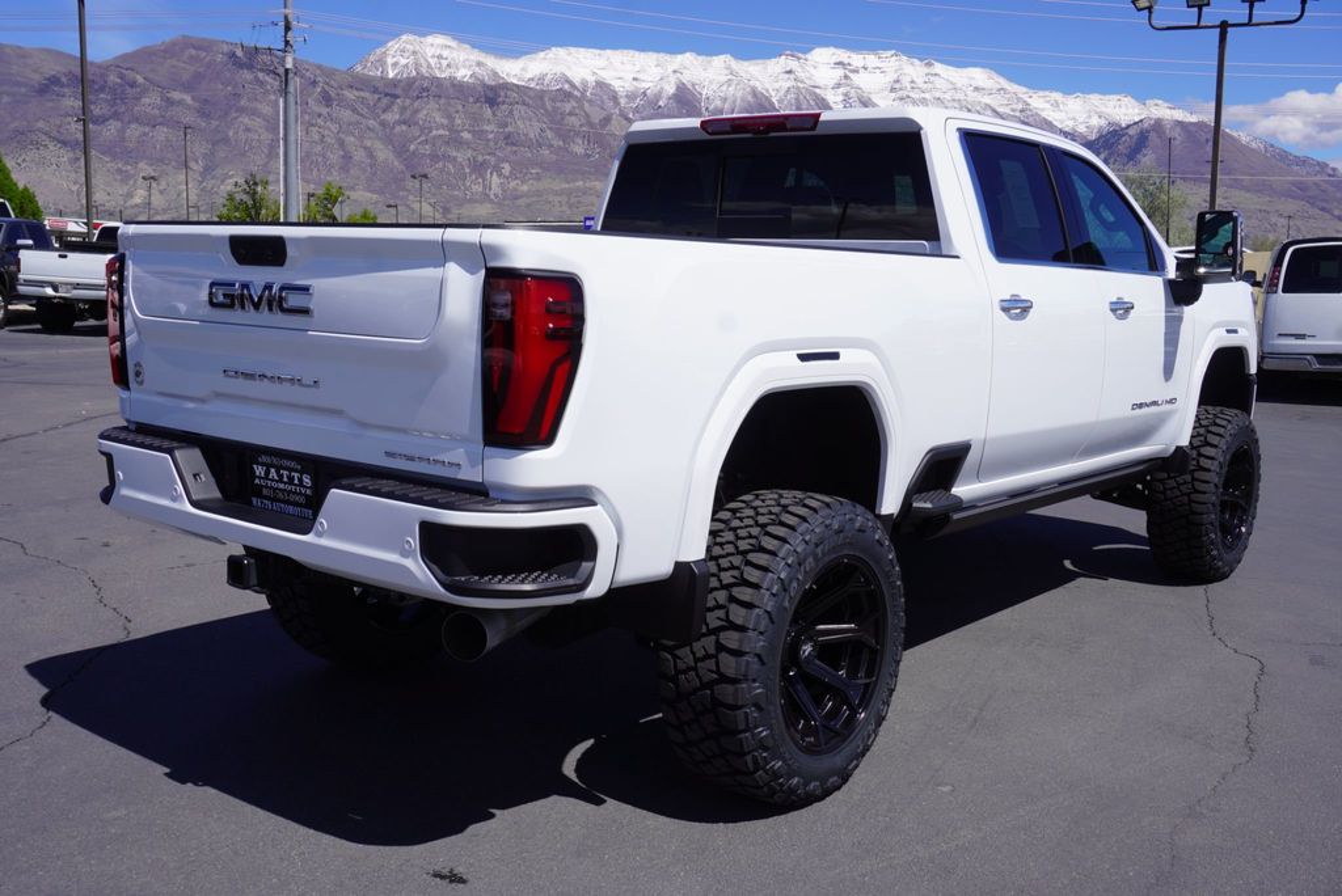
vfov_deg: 36.9
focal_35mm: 36
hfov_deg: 53.1
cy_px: 448
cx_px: 671
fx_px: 1343
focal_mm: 24
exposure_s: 1/250
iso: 100
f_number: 11
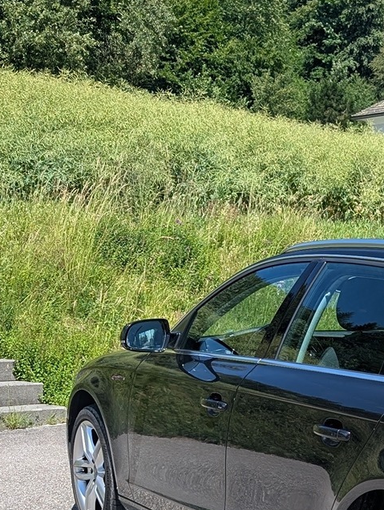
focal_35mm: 76
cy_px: 380
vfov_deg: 25.3
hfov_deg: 17.9
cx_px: 523
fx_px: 1122
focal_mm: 6.9
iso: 20
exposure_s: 1/756
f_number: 1.68
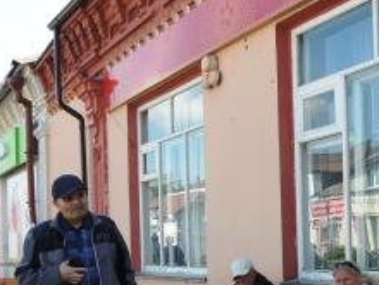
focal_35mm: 61
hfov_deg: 31.4
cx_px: 252
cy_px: 247
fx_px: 668
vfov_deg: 23.5
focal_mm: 5.3
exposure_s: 1/250
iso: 80
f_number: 3.1
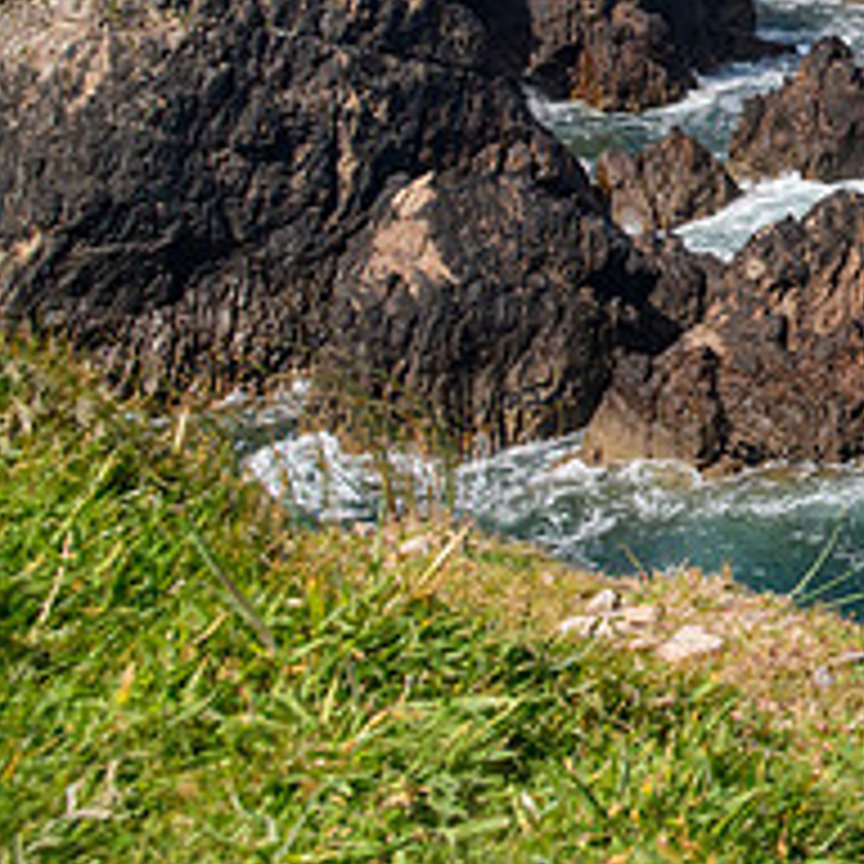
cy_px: 7
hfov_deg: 23.1
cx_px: 1220
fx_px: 1779
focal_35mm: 63
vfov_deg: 25.9
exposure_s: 1/250
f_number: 13
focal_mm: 24
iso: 400
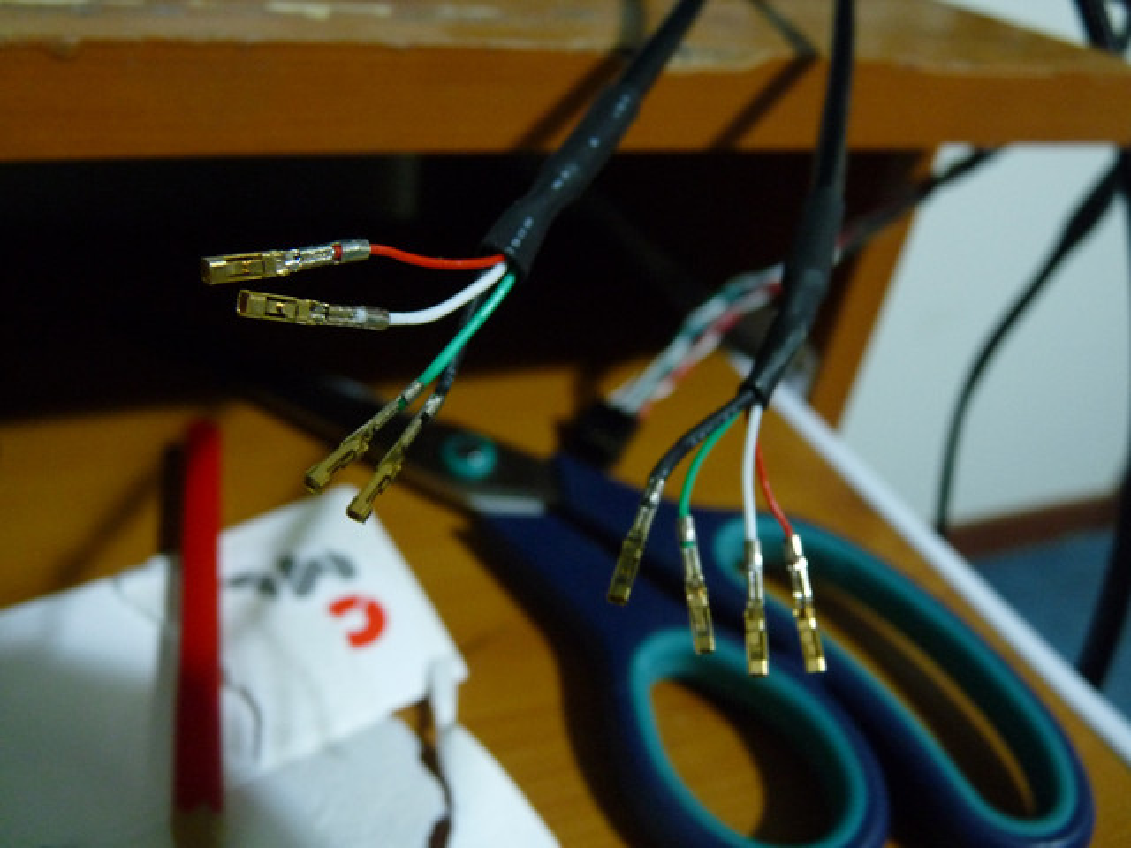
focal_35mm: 27
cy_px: 424
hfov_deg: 65.3
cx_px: 566
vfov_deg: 51.4
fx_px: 882
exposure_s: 1/6
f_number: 2.8
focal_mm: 4.8
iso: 400
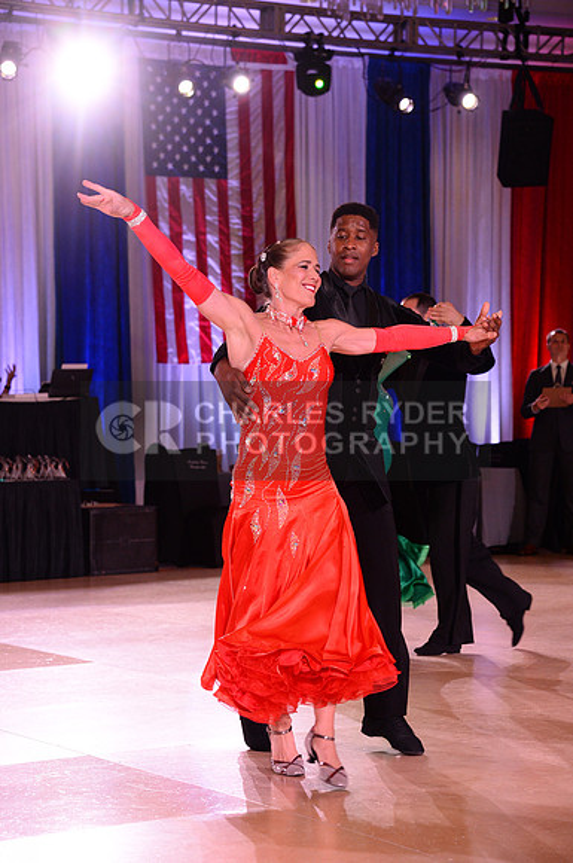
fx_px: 2059
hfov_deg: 15.8
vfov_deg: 23.7
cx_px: 286
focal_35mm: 86
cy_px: 432
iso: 2500
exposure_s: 1/250
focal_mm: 86
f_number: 6.3
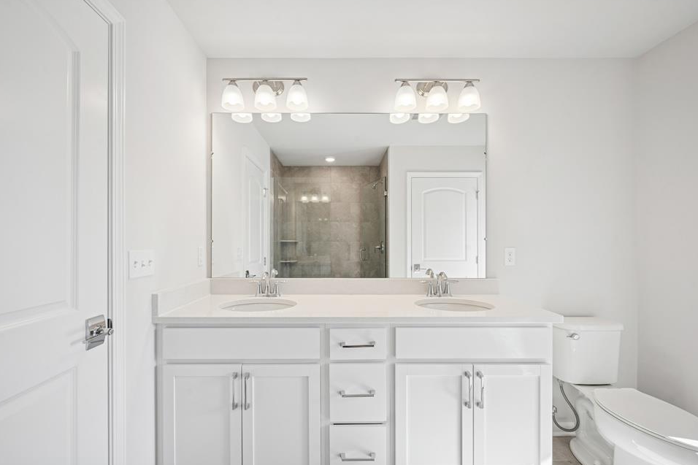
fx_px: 291
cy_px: 239
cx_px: 342
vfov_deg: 77.3
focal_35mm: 15
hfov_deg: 100.4
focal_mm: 14
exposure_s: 1/13
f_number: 9
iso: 50
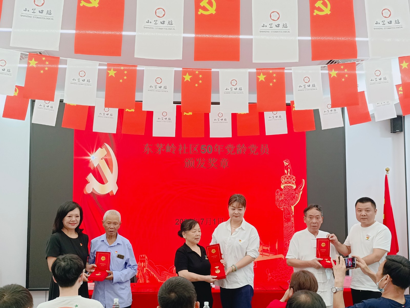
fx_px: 450
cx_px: 205
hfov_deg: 49.0
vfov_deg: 37.7
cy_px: 154
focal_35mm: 38
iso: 579
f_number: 1.79
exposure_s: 1/50
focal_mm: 4.71
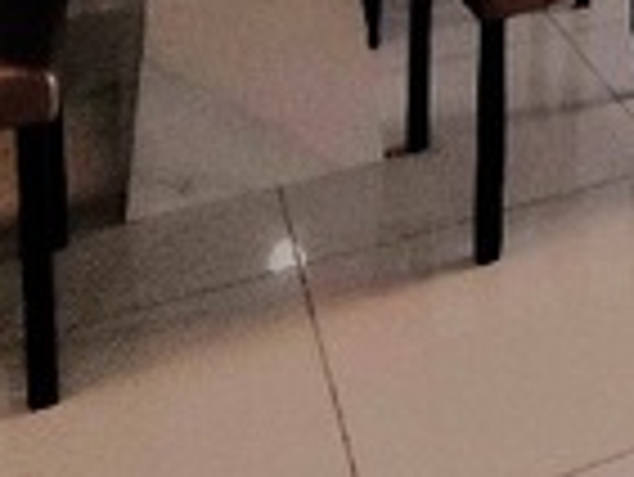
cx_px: 823
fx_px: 1411
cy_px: -490
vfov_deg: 15.3
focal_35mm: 77
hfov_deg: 22.6
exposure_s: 1/109
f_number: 2.2
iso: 100
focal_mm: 1.43
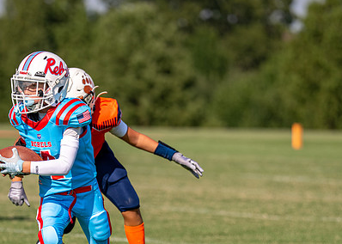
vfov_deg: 3.9
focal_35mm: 368
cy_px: 209
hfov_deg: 5.5
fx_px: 3573
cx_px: 111
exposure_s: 1/4000
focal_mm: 165
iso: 125
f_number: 2.8
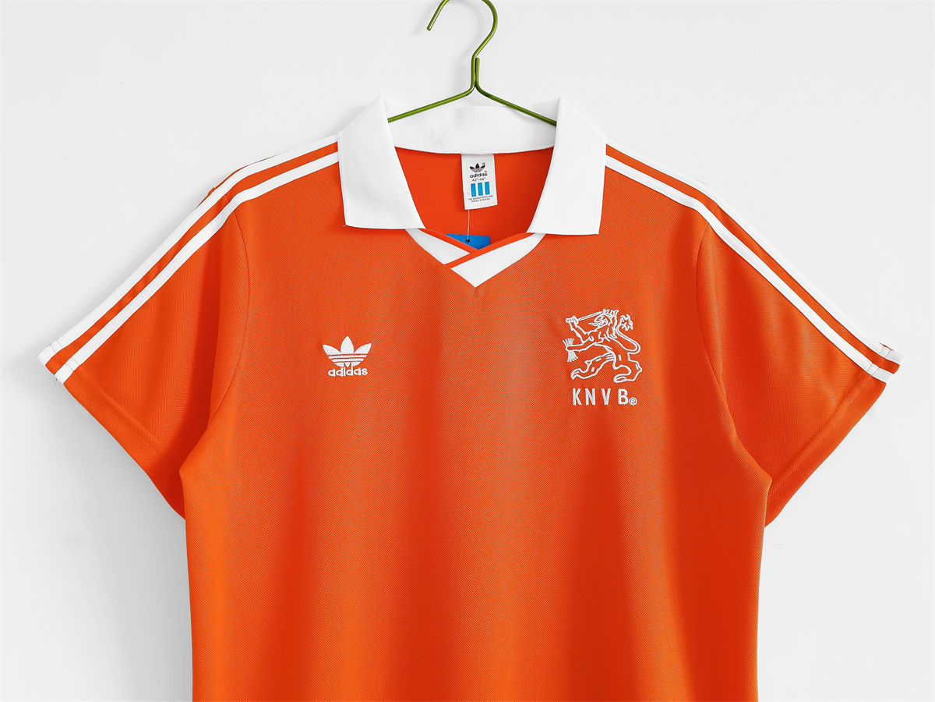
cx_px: 468
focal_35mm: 28
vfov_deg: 49.7
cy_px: 351
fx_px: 756
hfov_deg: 63.4
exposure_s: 1/50
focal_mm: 5.58
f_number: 1.8
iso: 160
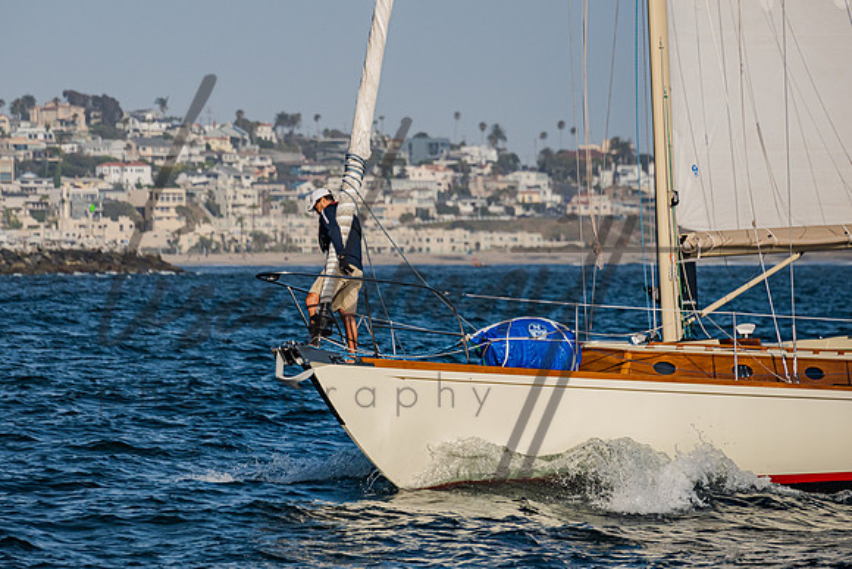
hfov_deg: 7.6
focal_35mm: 272
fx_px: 6431
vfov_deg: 5.1
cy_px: 237
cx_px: 345
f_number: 6.3
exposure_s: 1/3200
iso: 400
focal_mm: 200
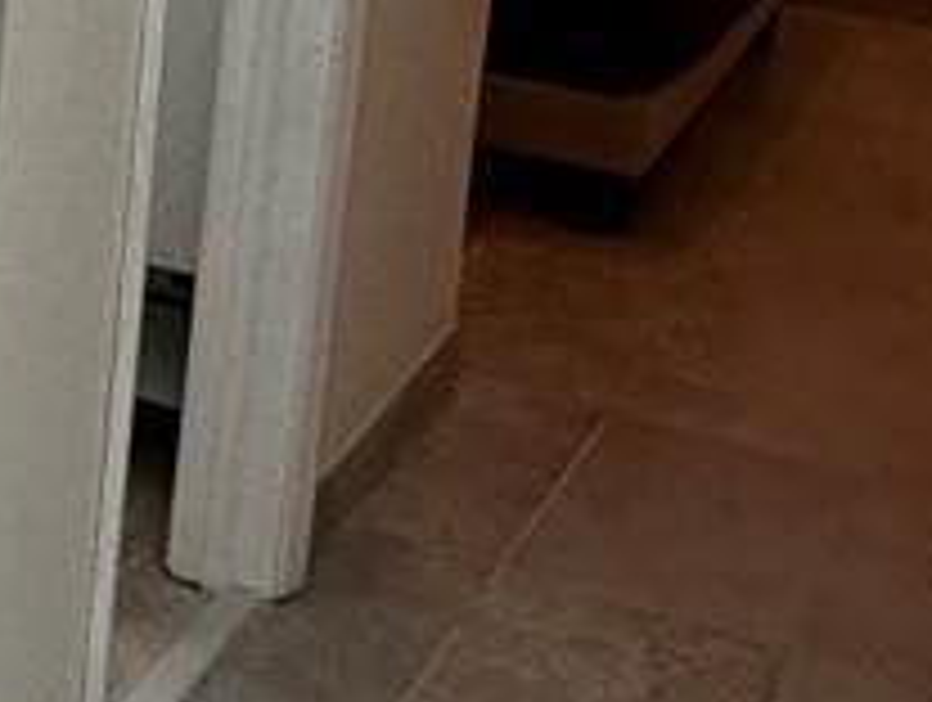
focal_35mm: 108
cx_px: -909
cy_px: -292
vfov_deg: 13.1
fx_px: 2913
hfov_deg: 15.0
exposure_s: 1/120
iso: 200
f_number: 2.2
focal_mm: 2.22
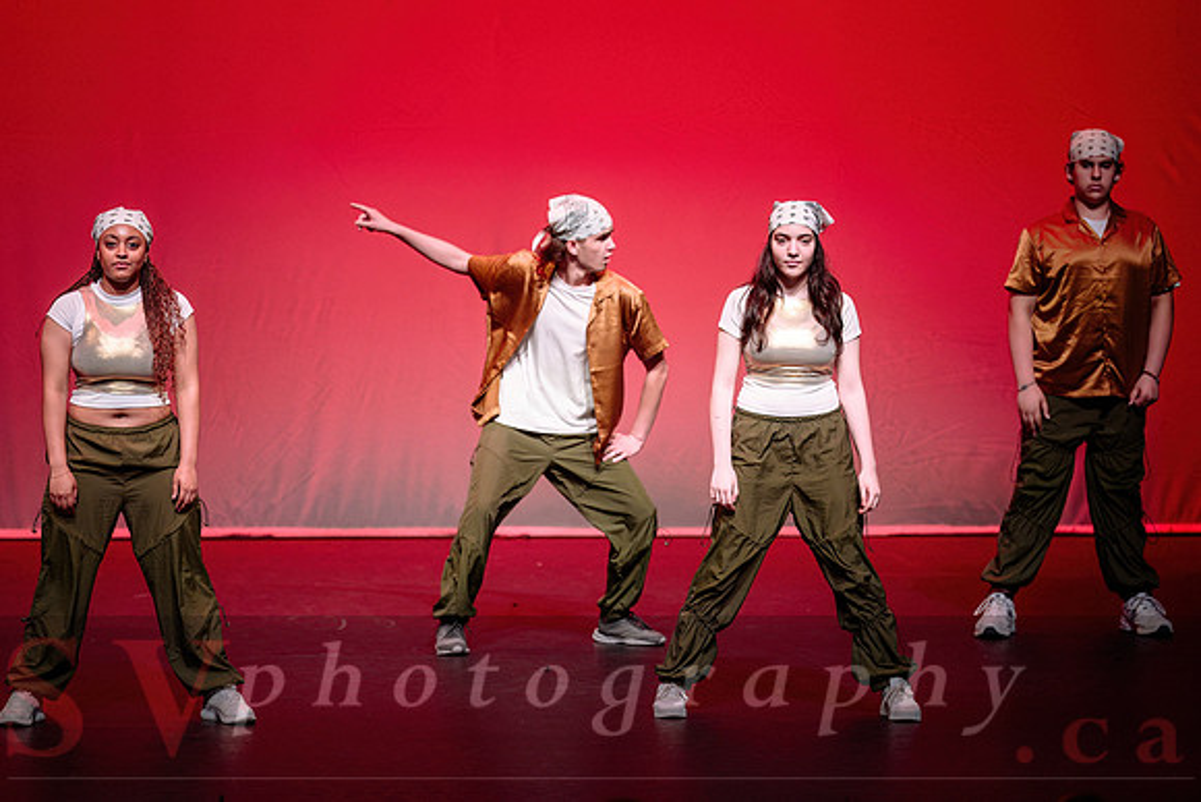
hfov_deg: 13.2
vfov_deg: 8.9
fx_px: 5172
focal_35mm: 155
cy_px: 401
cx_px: 600
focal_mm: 155
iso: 1250
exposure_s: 1/500
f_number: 2.8
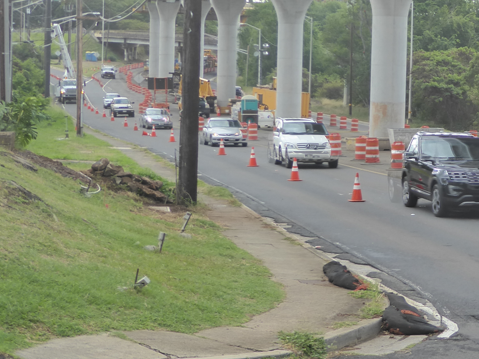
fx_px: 1481
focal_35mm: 107
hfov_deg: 17.8
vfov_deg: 13.8
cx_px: 518
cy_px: 153
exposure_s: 1/160
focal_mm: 8.4
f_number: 4
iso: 160
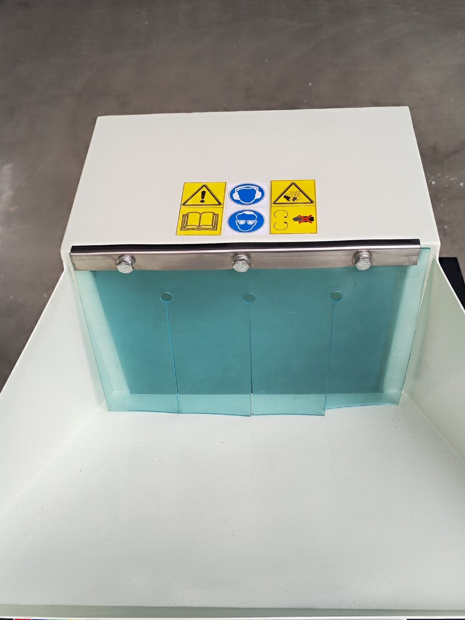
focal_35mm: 40
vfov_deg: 46.6
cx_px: 225
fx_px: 716
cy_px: 365
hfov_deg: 36.0
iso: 185
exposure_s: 1/100
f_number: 1.69
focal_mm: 7.01
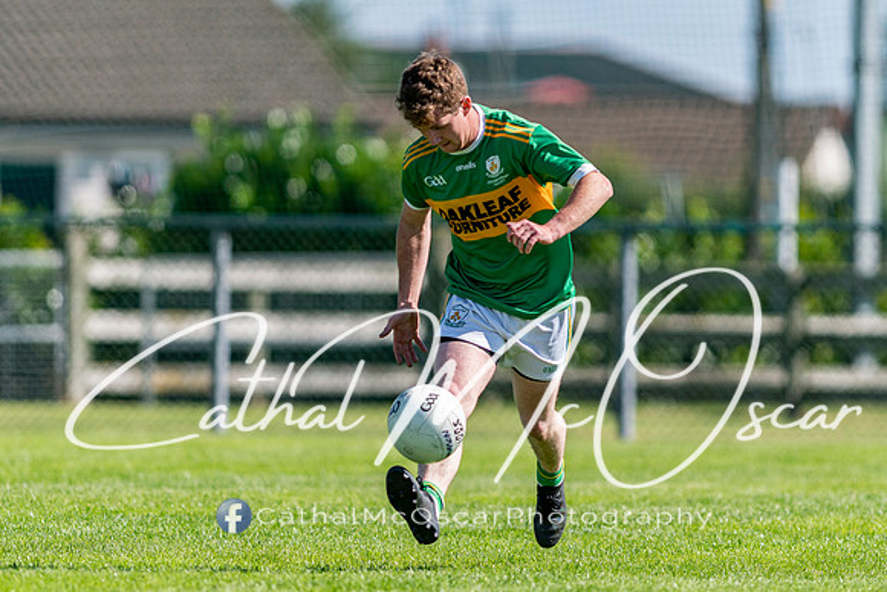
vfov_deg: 2.7
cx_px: 493
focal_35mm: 511
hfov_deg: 4.0
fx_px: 12585
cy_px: 290
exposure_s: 1/2000
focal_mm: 300
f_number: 2.8
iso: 125
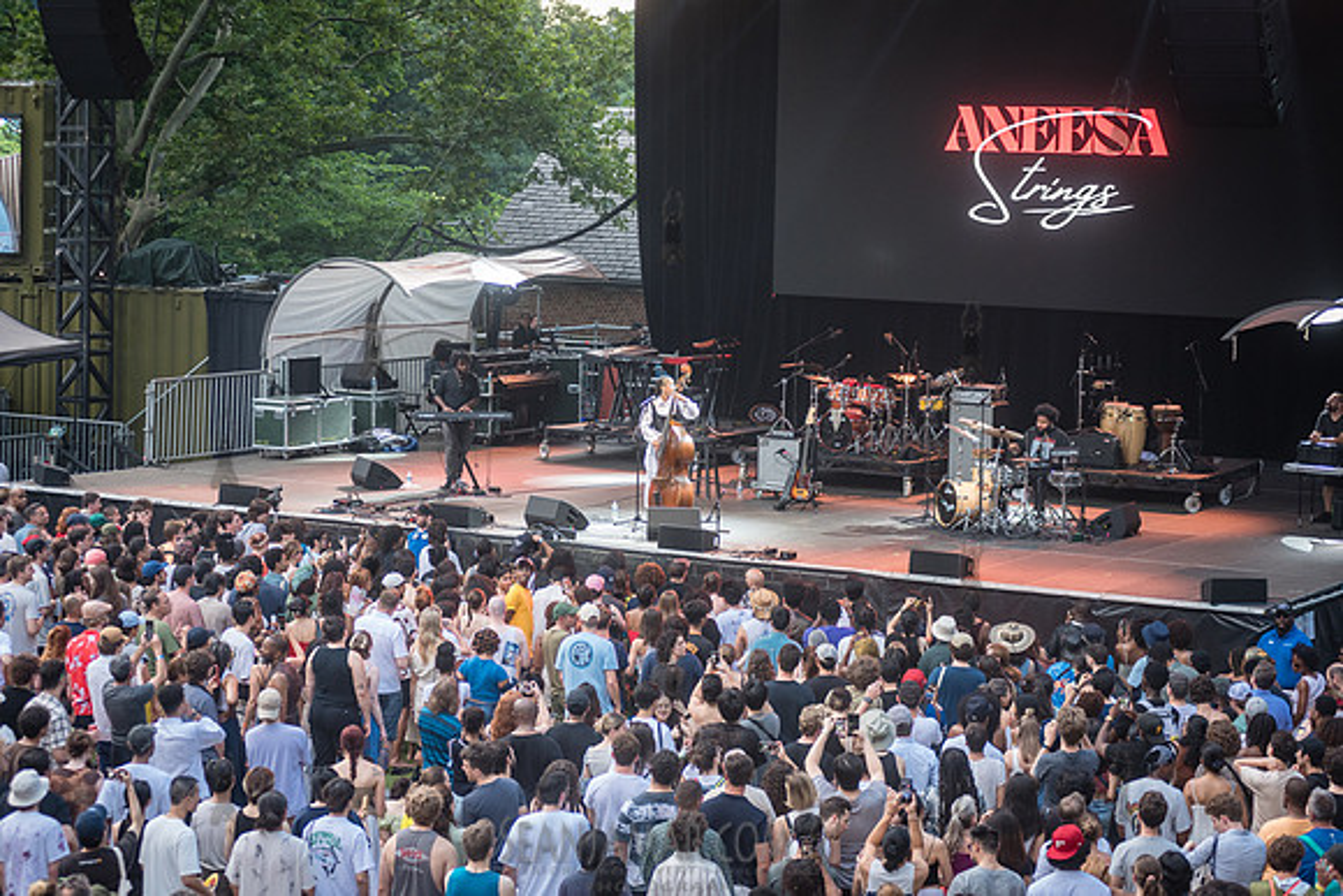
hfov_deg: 25.4
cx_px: 672
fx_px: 2985
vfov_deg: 17.1
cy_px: 448
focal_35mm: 80
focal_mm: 80
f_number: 3.2
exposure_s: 1/320
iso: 800
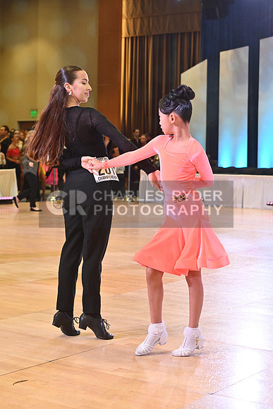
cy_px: 204
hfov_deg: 19.5
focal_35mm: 70
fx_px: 796
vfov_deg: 28.8
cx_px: 136
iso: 4000
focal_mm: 70
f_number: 5.6
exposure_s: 1/400
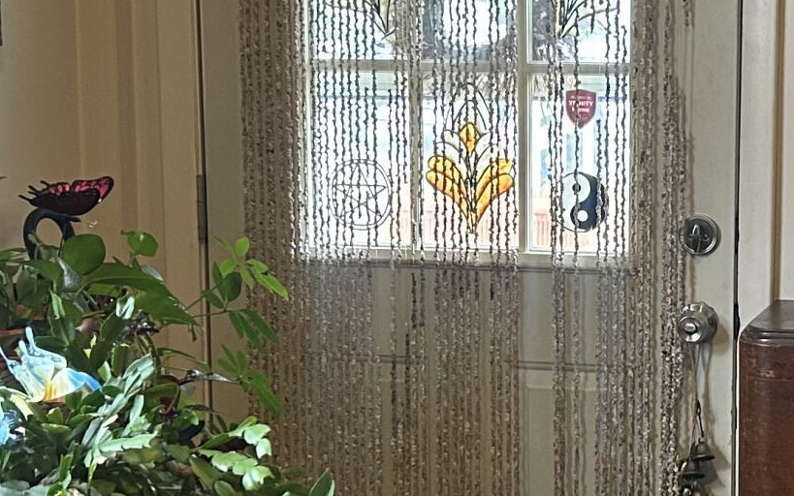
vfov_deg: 12.9
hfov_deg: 20.4
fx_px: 2186
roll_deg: -0.6
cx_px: 604
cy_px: 326
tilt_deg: -9.3
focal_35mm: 101
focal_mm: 5.7
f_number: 1.5
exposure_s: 1/60
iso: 250
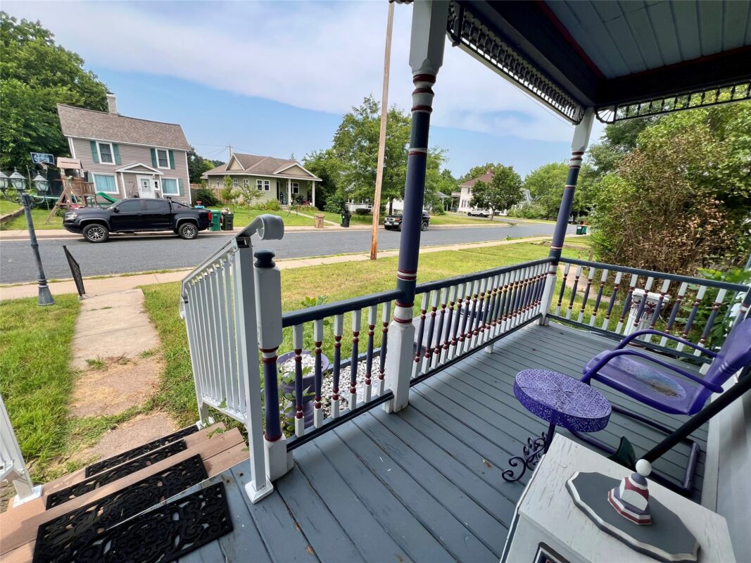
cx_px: 376
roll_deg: -4.0
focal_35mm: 13
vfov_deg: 89.9
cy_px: 282
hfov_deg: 106.2
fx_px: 282
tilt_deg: -16.7
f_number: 1.8
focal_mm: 1.57
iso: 32
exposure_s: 1/747
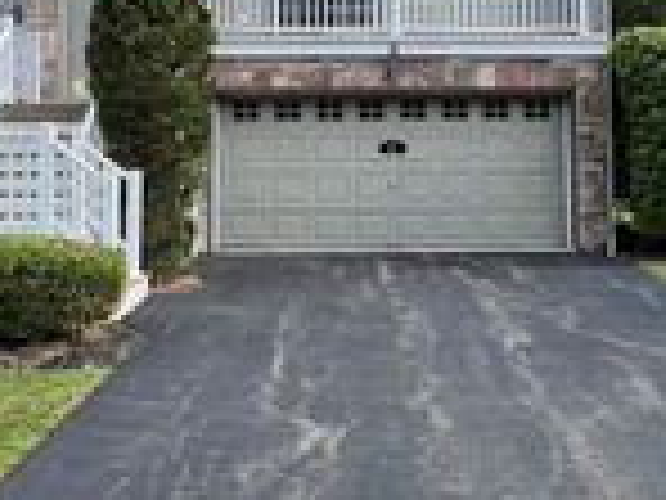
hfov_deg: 42.9
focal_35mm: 44
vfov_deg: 32.3
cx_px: 360
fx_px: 847
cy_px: 128
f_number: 1.8
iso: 32
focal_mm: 1.57
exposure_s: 1/223
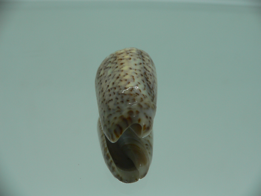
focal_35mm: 35
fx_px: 264
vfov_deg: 40.7
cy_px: 98
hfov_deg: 52.6
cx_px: 130
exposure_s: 1/60
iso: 80
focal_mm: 4.6
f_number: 2.8
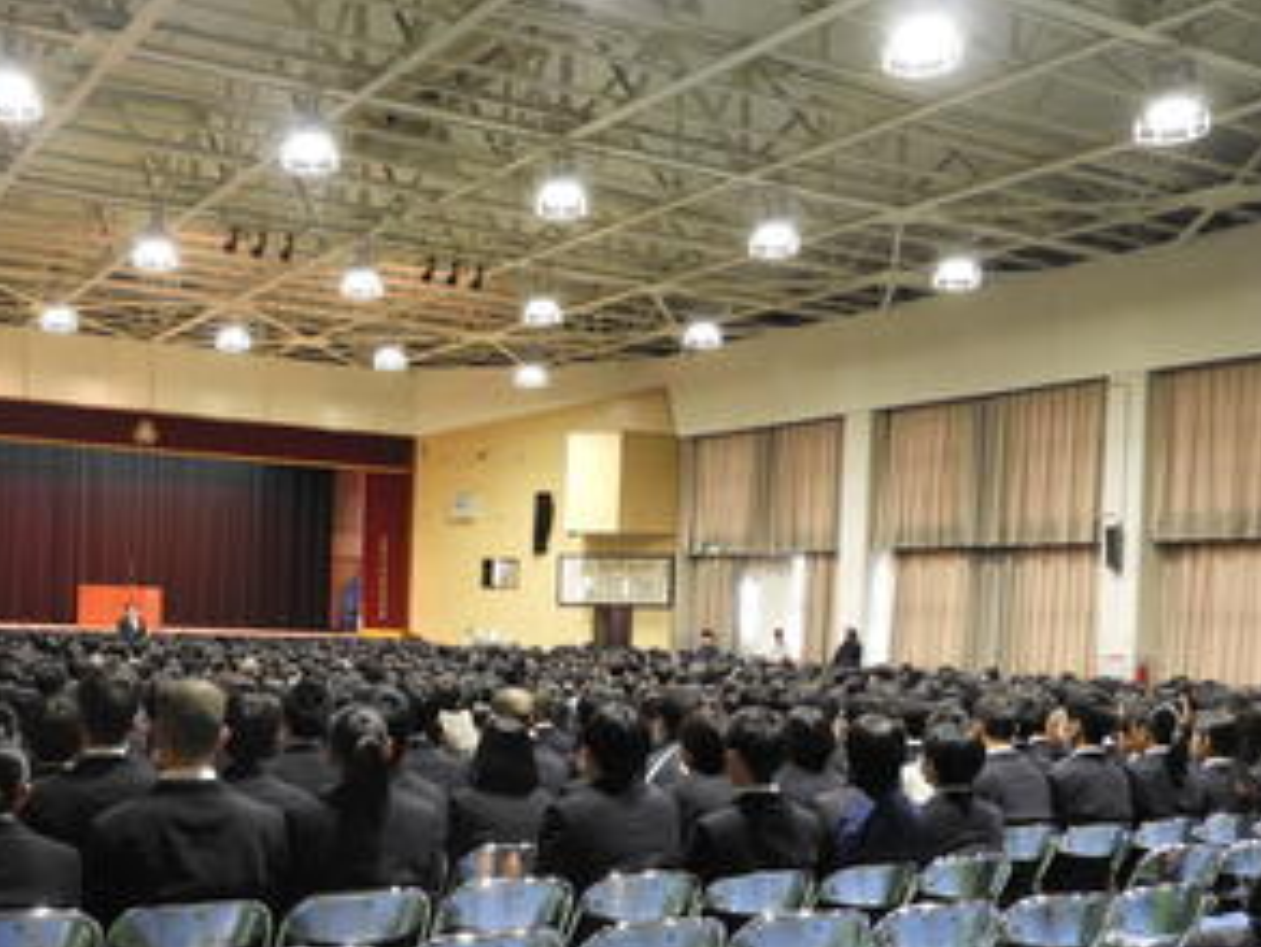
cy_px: 637
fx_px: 1494
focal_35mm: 41
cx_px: 422
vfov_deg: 34.8
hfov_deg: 45.1
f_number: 3.5
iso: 400
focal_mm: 5.4
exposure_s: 1/15
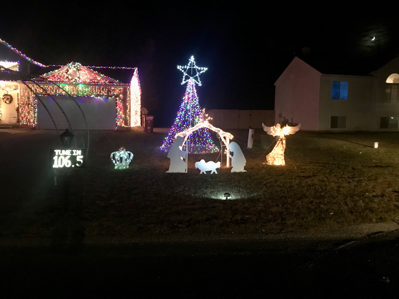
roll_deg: -0.4
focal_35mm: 28
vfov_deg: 49.7
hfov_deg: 63.4
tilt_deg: -4.7
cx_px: 200
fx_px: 323
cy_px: 150
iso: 125
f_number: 1.8
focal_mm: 3.99
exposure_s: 1/4
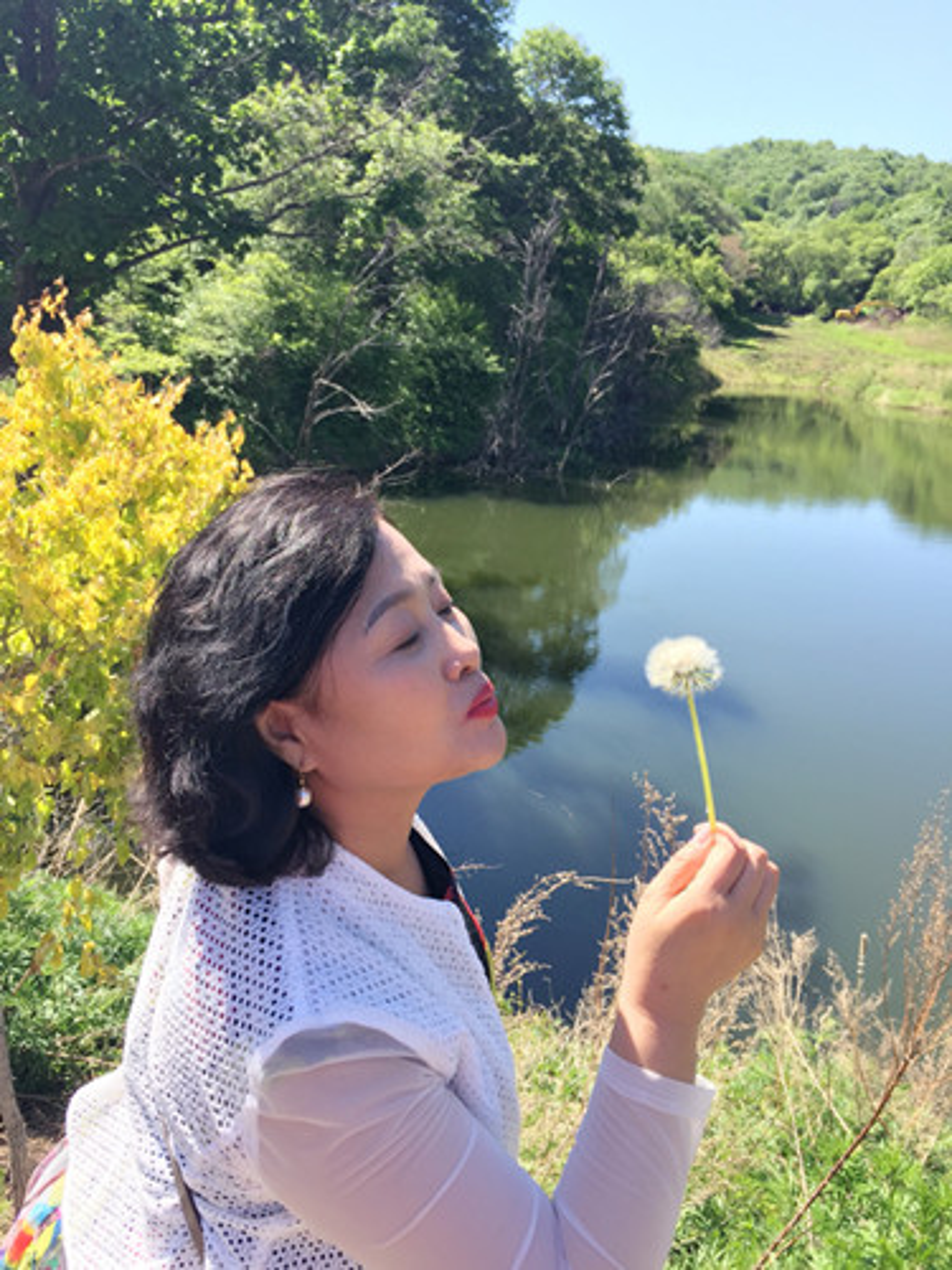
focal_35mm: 29
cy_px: 635
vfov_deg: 61.7
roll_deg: -3.4
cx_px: 476
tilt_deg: -14.8
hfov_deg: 48.2
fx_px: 1063
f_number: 2.2
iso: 32
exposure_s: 1/608
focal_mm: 4.15
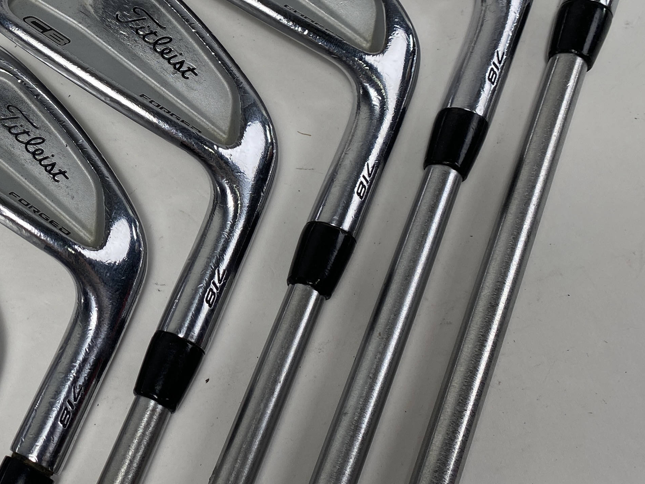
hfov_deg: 32.5
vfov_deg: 26.3
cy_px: 138
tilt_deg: -68.6
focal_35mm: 55
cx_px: 19
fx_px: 1025
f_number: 1.8
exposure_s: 1/299
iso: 32
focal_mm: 4.25
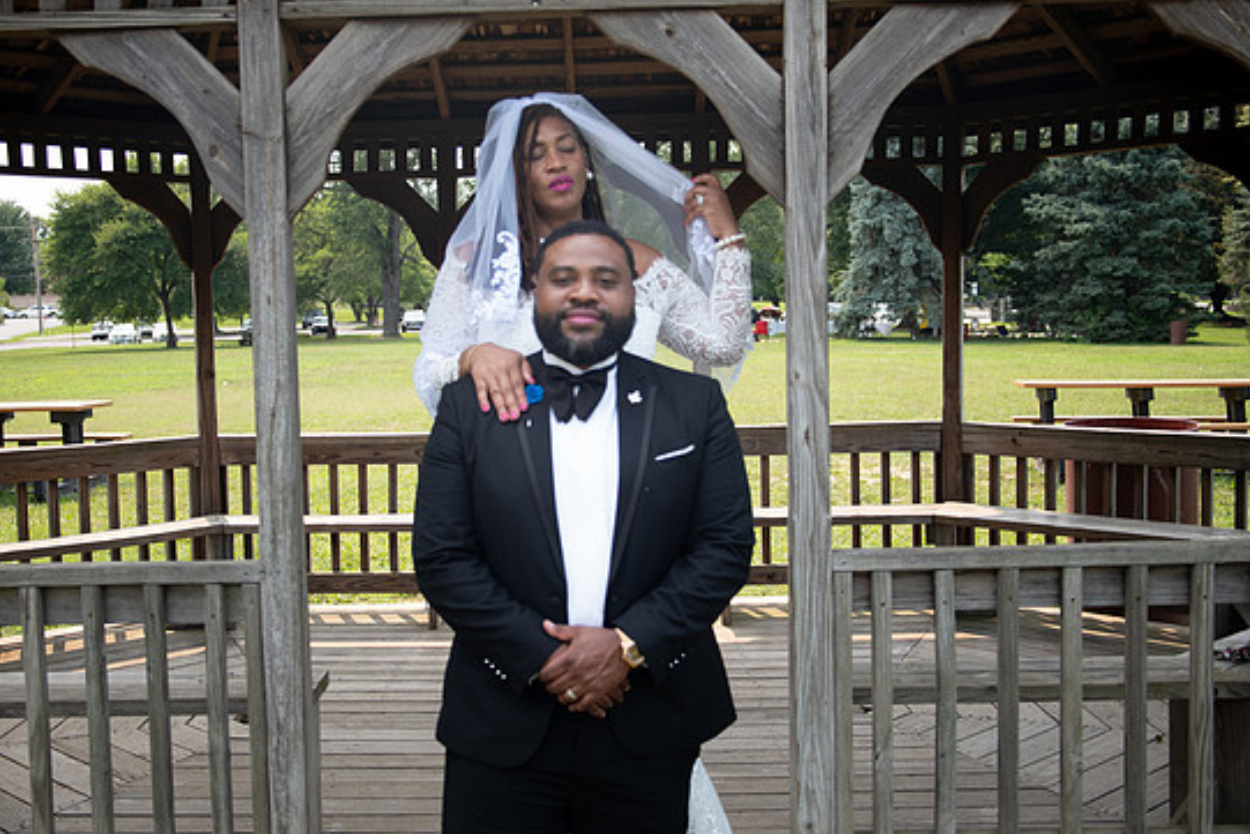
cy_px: 399
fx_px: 1563
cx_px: 582
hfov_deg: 43.6
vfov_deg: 29.9
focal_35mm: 45
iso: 800
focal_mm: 41
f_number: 4.2
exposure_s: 1/1600
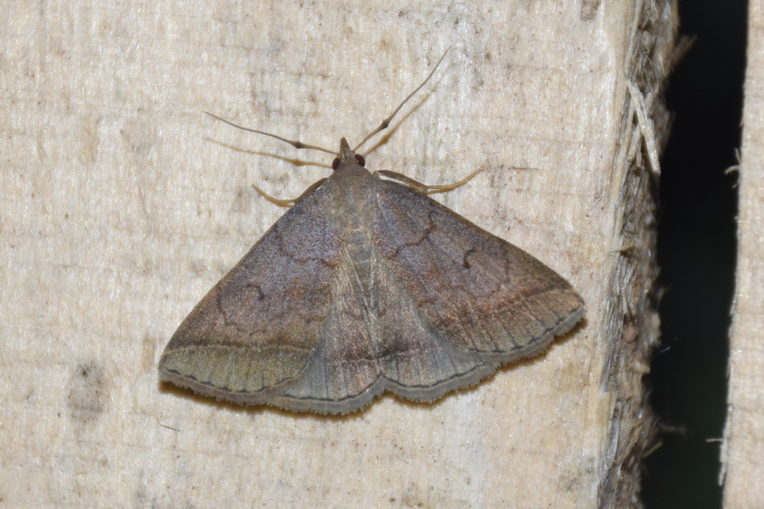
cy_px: 254
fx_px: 4455
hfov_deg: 9.8
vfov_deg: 6.5
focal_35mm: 210
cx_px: 382
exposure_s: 1/60
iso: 320
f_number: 7.1
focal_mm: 140
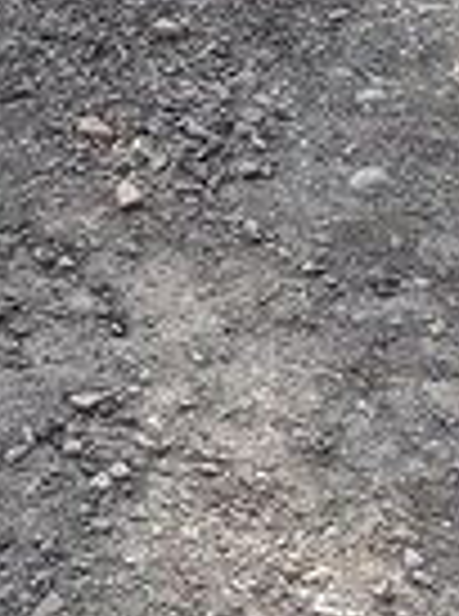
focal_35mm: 98
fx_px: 1741
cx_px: -176
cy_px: -153
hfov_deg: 14.3
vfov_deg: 18.8
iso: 40
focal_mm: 3.71
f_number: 1.7
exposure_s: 1/233
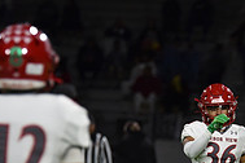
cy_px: 178
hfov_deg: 3.8
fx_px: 3647
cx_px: 232
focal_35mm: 536
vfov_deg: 2.6
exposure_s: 1/500
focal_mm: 175
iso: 1400
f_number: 2.8
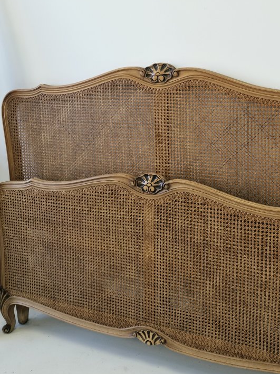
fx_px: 421
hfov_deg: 35.9
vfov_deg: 47.8
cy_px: 166
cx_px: 212
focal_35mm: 39
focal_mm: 5.4
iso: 50
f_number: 1.8
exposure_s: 1/100
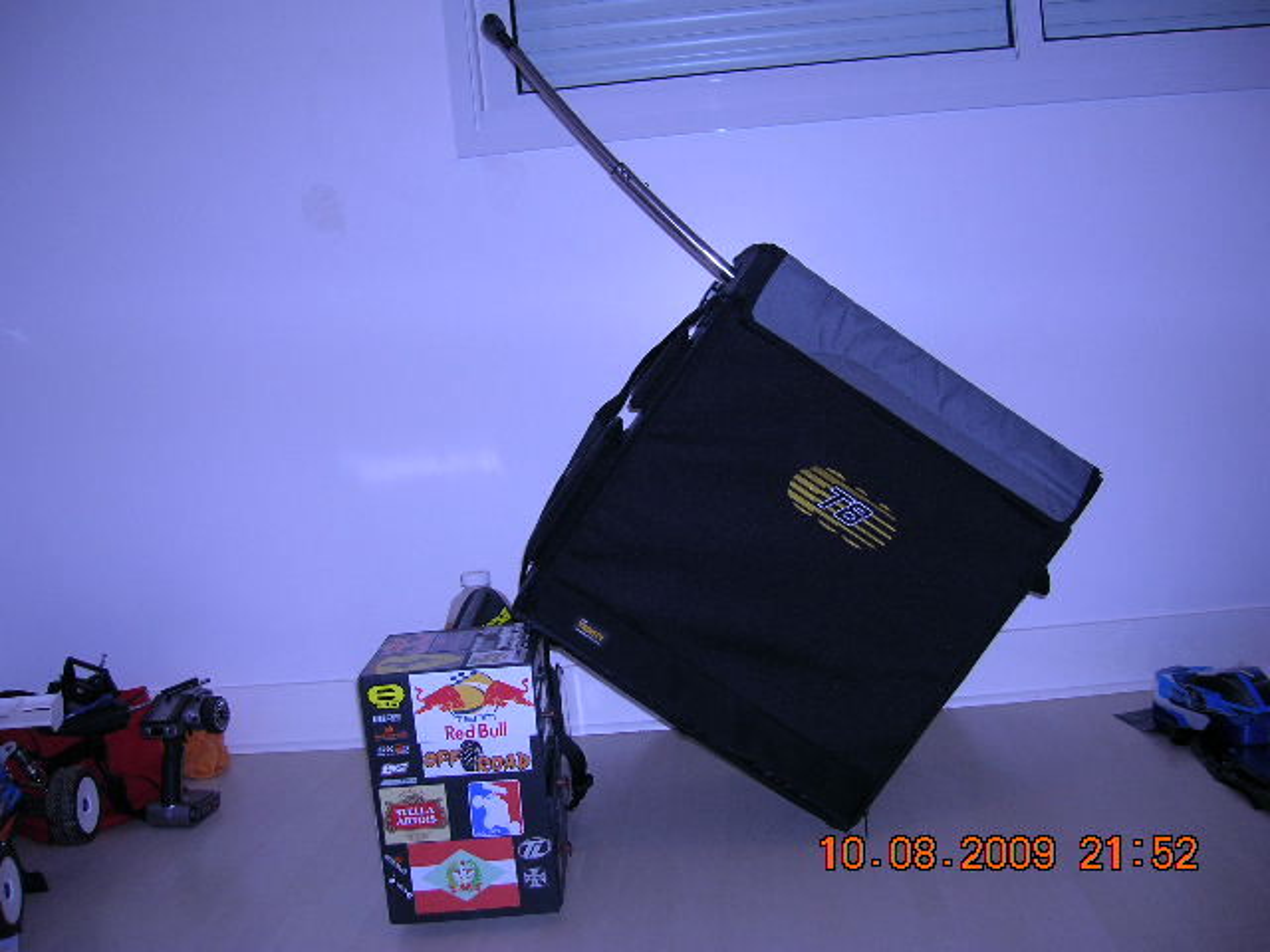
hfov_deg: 54.0
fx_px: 1247
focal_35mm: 34
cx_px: 635
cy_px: 476
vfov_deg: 41.8
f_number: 2.9
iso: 50
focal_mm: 5.7
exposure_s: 1/60.1
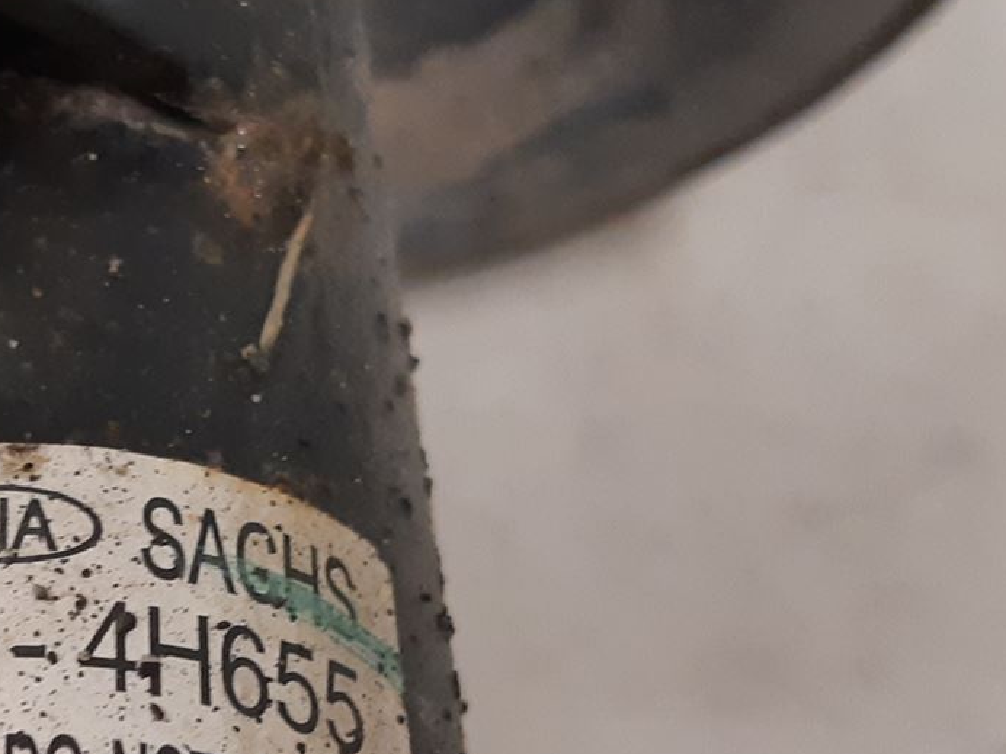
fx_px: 2238
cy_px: 636
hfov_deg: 24.4
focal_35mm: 77
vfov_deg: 18.9
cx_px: 49
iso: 250
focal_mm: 3.93
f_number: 1.7
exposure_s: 1/50
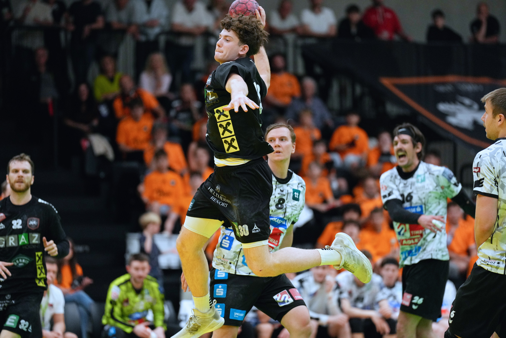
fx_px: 2811
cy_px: 169
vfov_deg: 6.9
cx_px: 253
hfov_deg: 10.3
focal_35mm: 200
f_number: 2.8
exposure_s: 1/1250
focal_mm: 200
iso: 2500
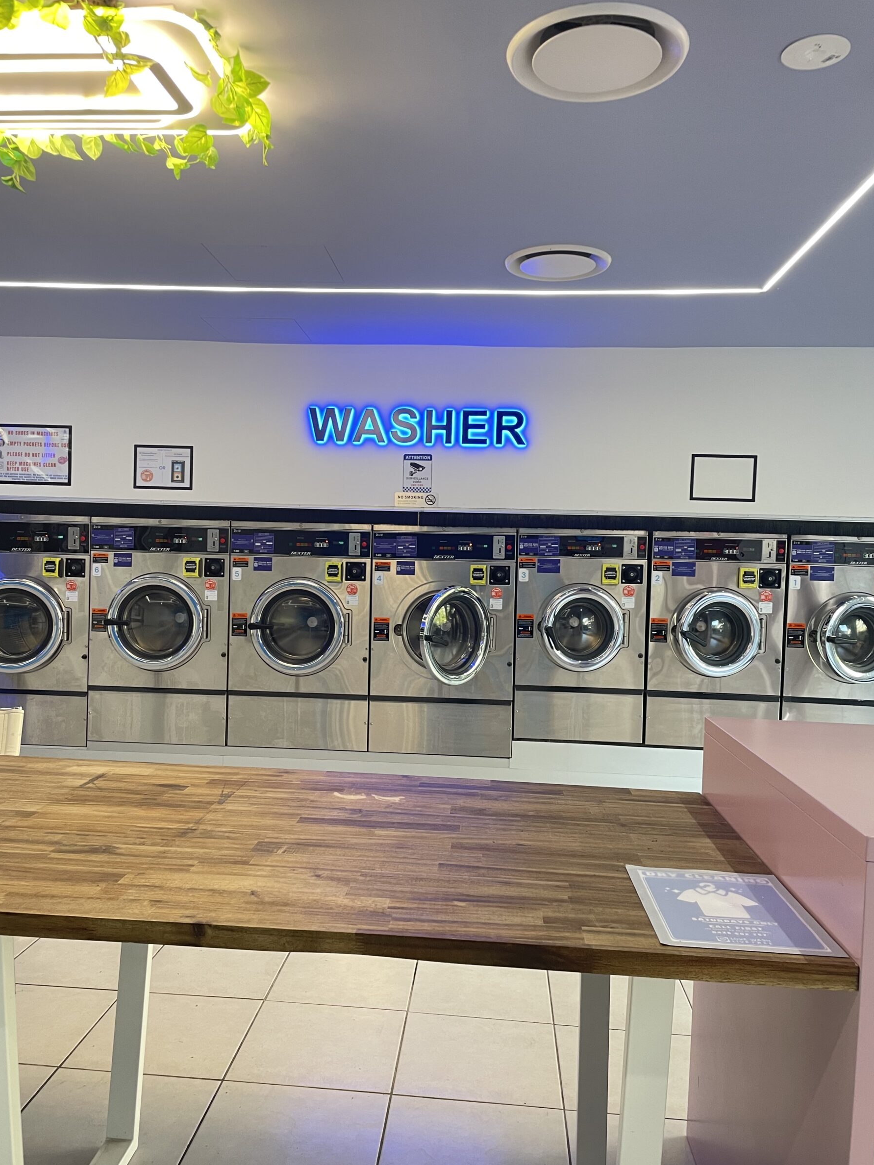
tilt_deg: -1.8
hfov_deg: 49.7
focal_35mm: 28
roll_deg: -1.5
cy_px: 609
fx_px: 943
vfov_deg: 63.4
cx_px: 414
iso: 80
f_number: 1.6
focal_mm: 4.2
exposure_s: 1/50
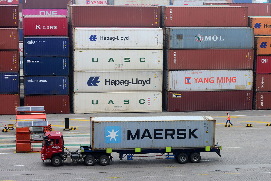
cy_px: 90
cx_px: 136
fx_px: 693
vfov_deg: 14.9
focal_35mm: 92
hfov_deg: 22.1
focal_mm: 92
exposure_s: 1/125
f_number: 5.6
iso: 100
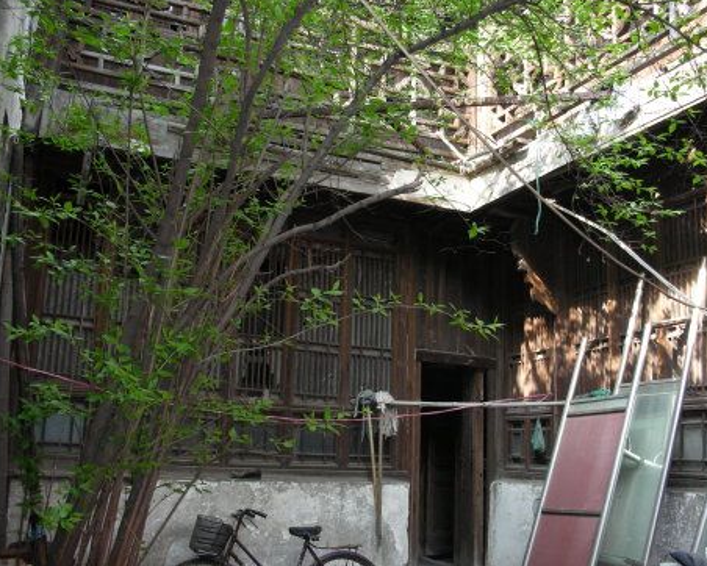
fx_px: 775
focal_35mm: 37
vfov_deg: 40.2
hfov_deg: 49.1
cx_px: 344
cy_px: 281
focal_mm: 5.8
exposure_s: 1/60.1
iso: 108
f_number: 3
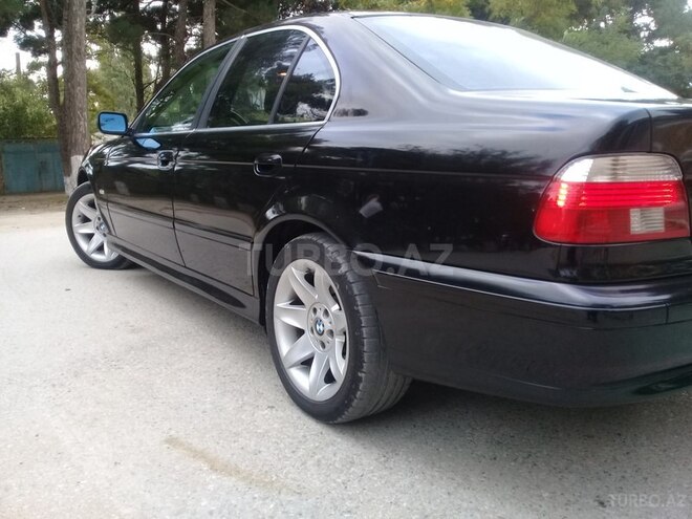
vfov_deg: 45.4
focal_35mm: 31
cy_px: 260
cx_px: 346
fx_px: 620
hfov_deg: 58.4
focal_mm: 3.3
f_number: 2.2
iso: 50
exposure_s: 1/33
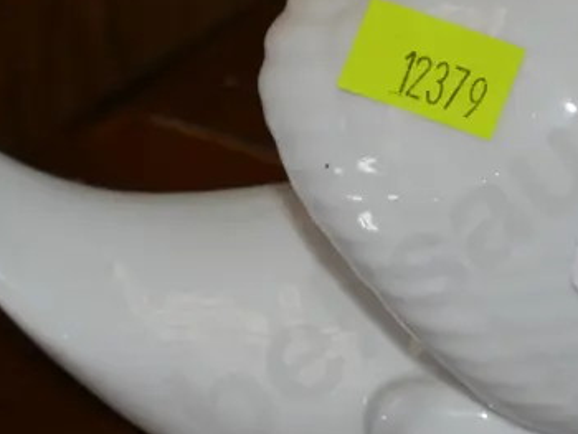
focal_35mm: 205
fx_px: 3425
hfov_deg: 9.6
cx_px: 566
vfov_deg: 7.3
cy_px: 164
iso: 400
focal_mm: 35
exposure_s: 1/80
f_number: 5.5
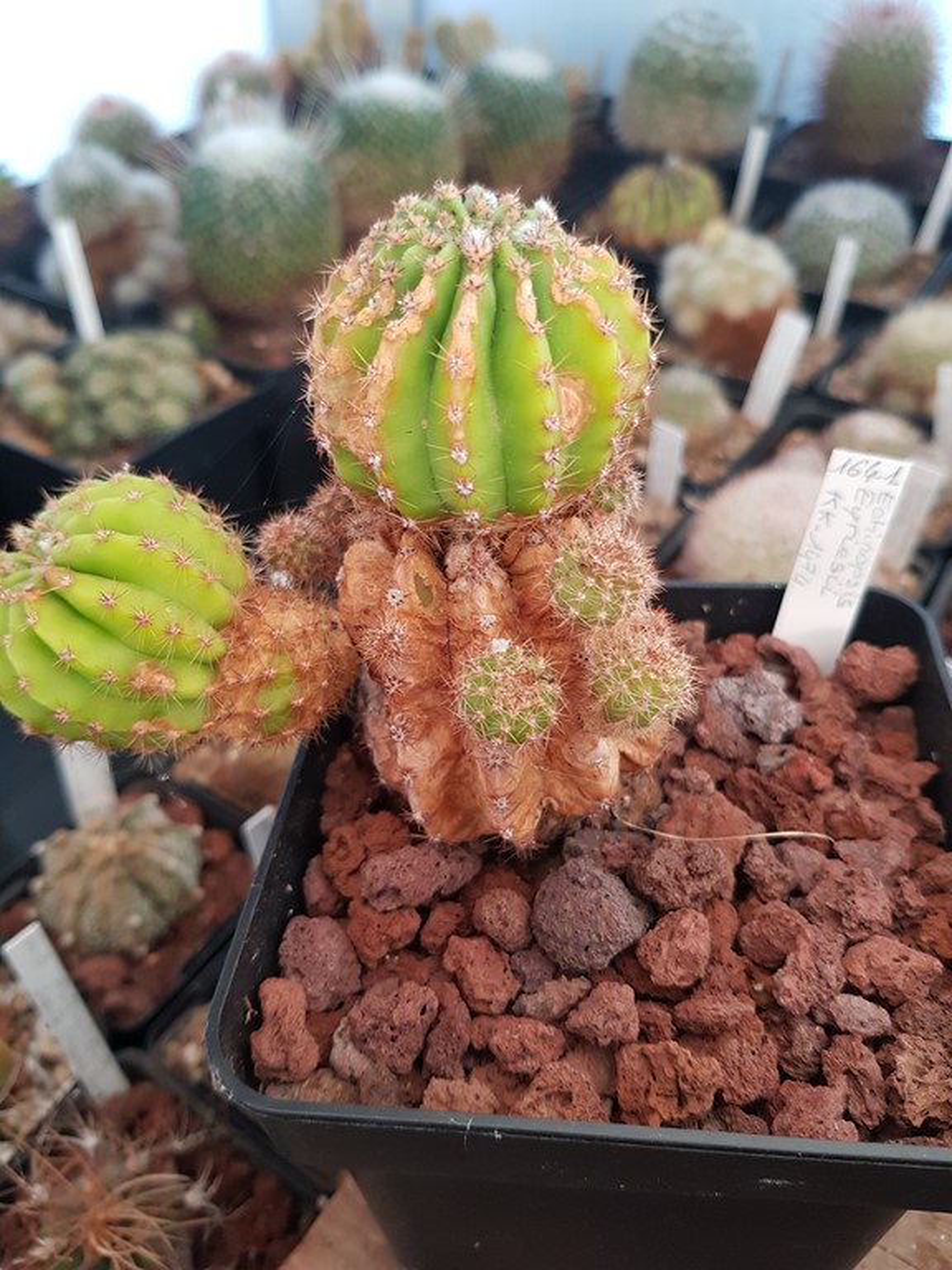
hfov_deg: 53.1
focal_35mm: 26
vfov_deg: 67.3
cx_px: 476
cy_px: 635
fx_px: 953
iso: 100
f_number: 1.7
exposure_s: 1/50
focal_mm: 4.2
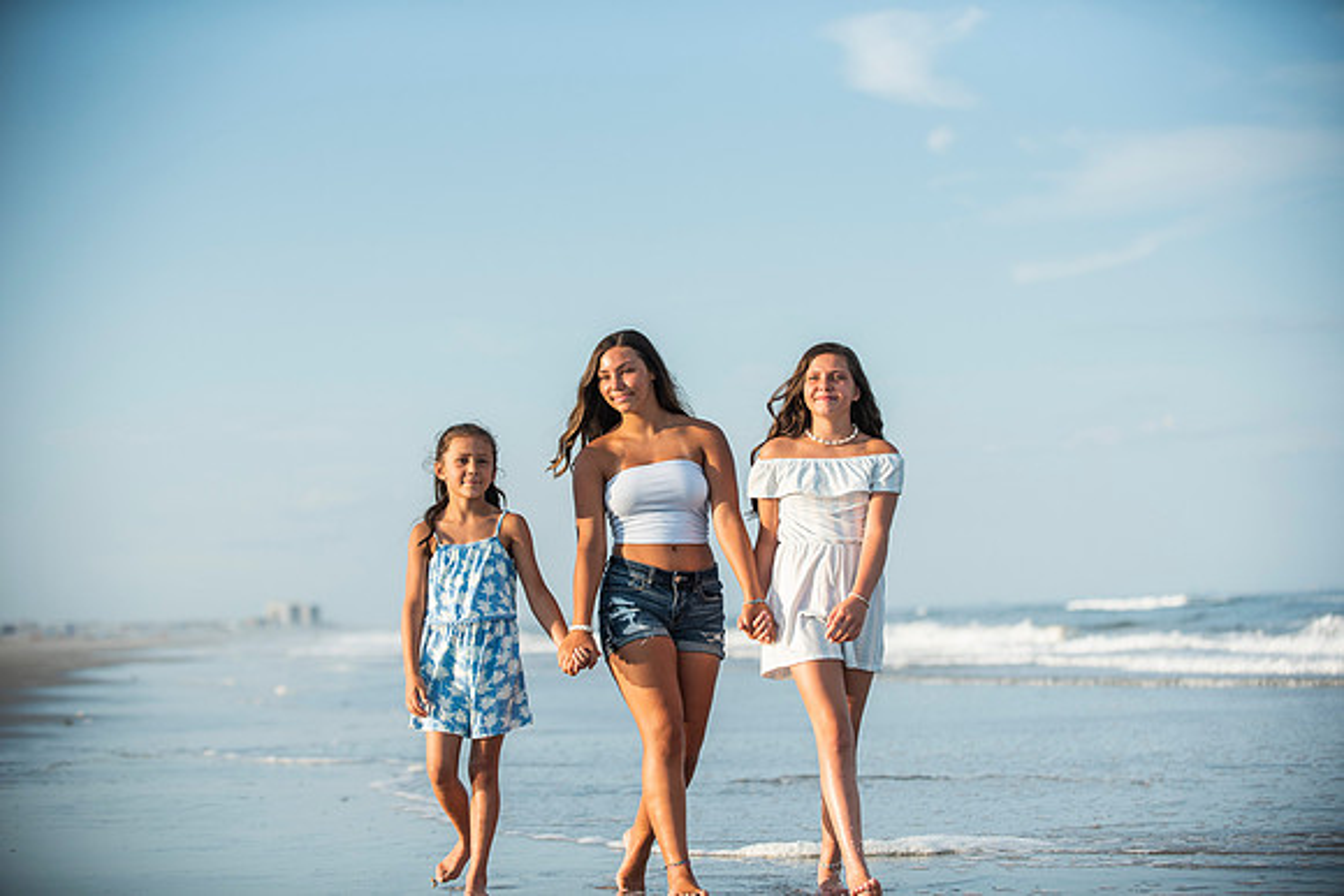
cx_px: 672
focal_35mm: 90
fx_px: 3361
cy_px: 448
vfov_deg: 15.2
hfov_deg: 22.6
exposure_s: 1/4000
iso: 250
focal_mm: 90
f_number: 3.2
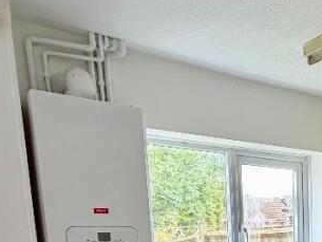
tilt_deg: -10.0
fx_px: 437
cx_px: 358
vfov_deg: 26.9
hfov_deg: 34.6
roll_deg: +0.5
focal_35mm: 47
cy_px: 300
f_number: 2.2
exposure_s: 1/121
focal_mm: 2.22
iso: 160
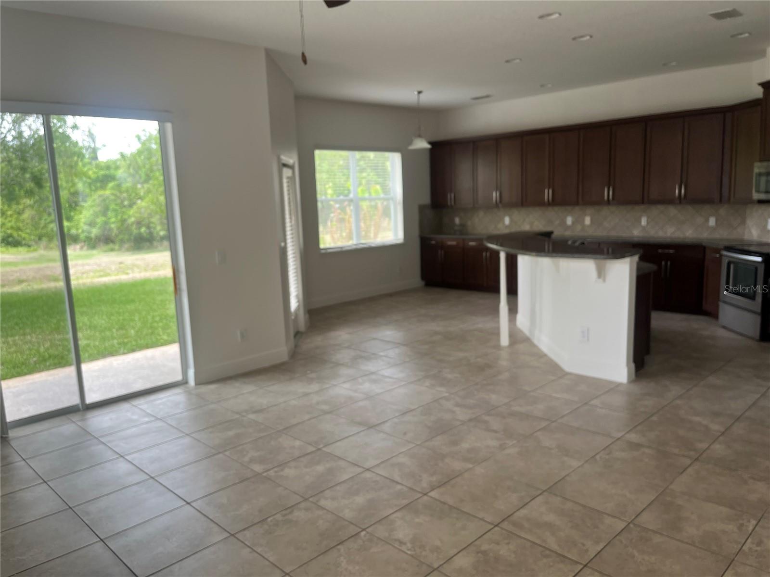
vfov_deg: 53.1
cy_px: 288
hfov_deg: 67.3
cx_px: 385
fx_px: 578
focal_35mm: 26
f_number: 1.6
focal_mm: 5.1
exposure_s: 1/122
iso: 50
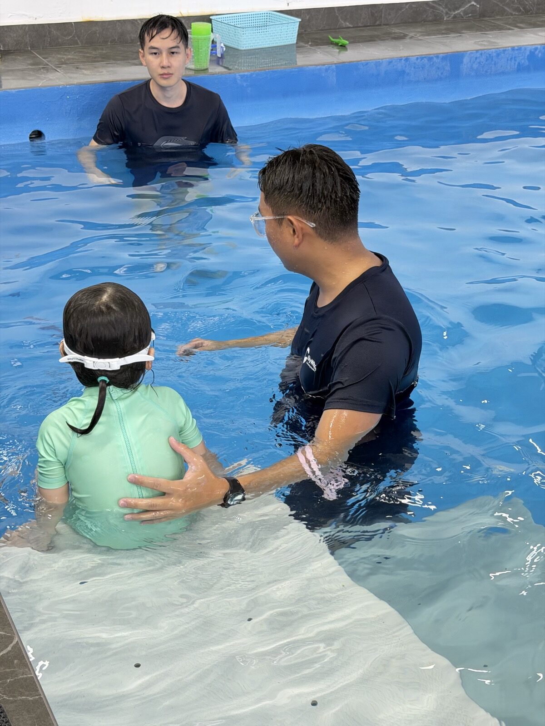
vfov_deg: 39.7
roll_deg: -0.2
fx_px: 1008
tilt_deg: -25.2
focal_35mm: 48
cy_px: 363
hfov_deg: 30.3
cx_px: 272
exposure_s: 1/50
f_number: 1.78
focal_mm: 6.76
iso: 160
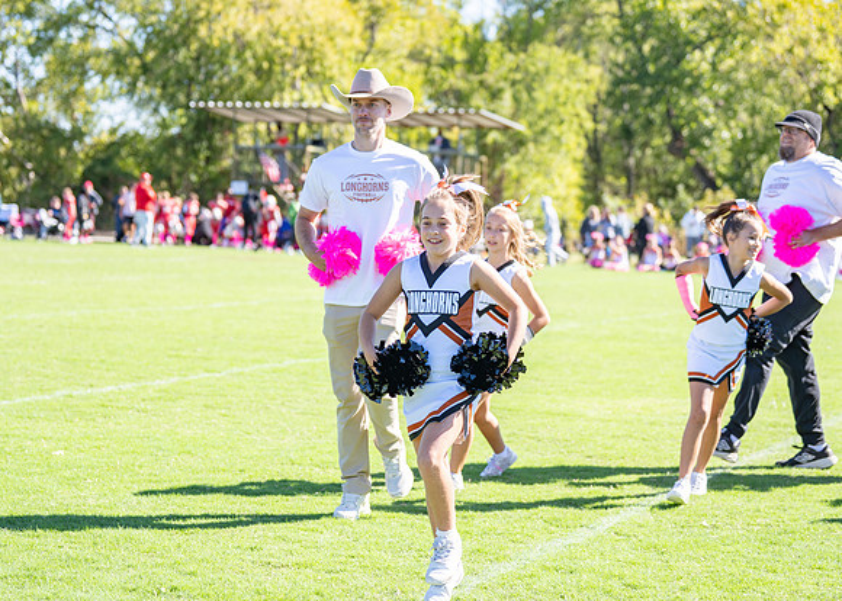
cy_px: 245
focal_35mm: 88
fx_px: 2113
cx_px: 368
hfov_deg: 22.5
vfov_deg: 16.2
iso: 200
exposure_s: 1/1250
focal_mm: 70
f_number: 2.8
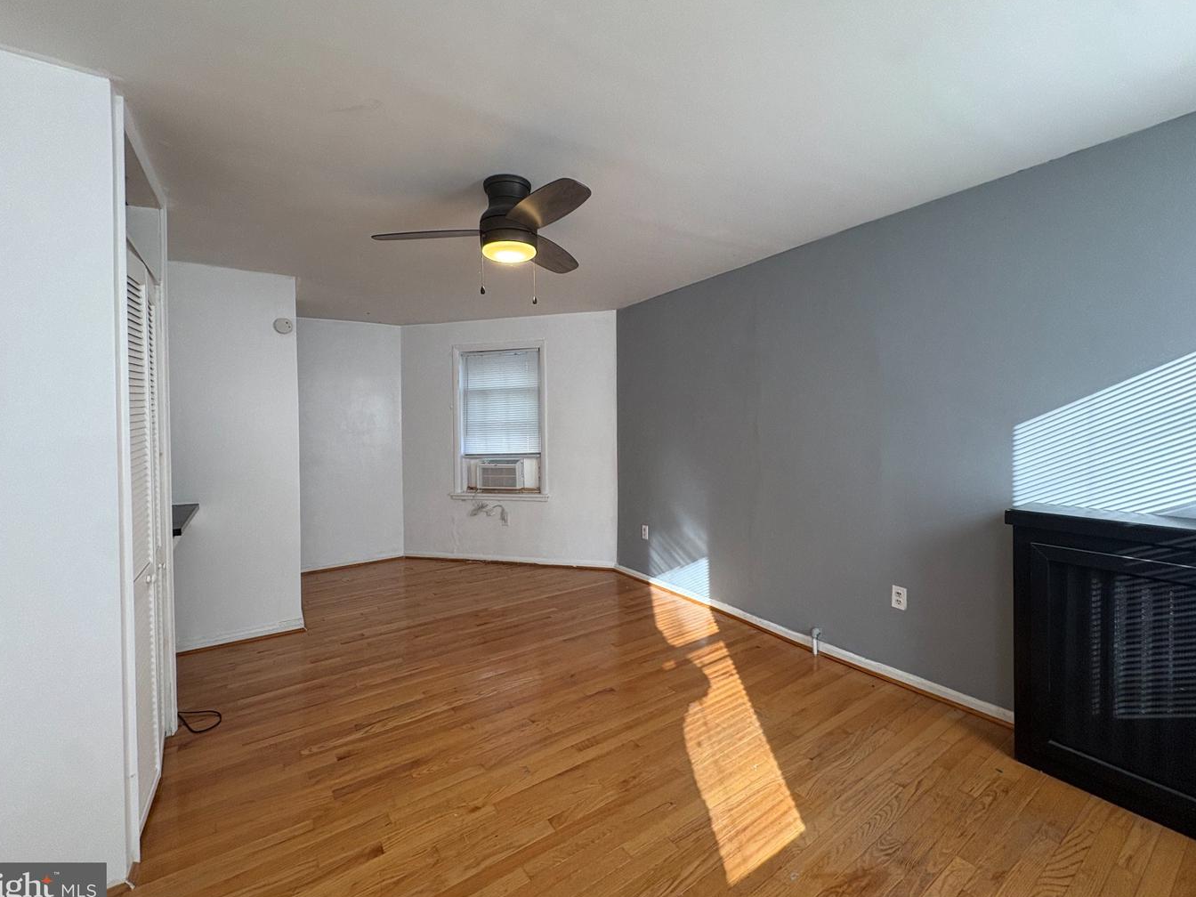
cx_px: 591
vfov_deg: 81.7
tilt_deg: +1.5
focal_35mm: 15
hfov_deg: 98.2
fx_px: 518
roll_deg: +0.4
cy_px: 433
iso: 125
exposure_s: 1/120
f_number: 2.2
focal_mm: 2.22
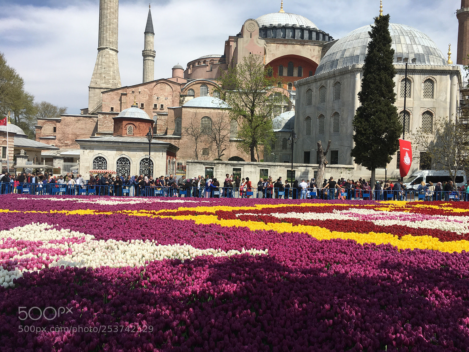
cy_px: 176
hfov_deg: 61.7
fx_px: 393
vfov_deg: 48.2
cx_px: 234
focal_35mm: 29
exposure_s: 1/2262
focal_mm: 4.15
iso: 25
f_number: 2.2
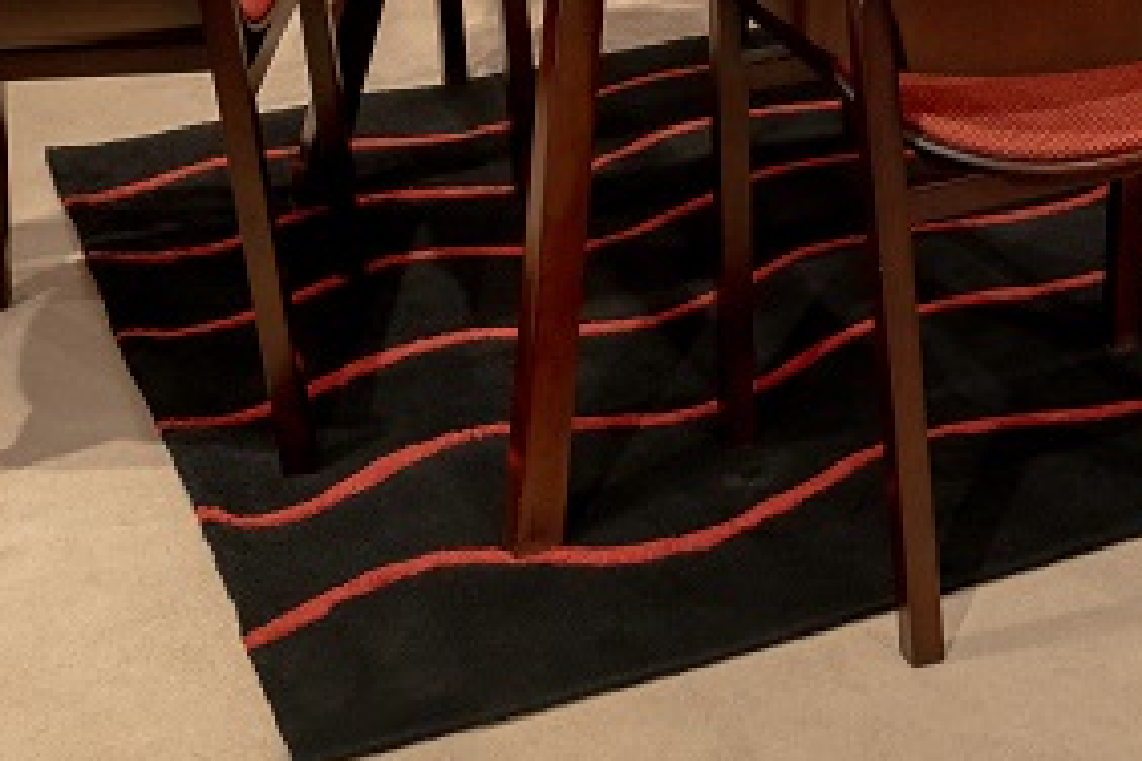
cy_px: -73
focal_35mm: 82
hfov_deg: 24.2
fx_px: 2601
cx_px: 996
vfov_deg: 16.2
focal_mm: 33
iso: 2000
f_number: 5.6
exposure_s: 1/80
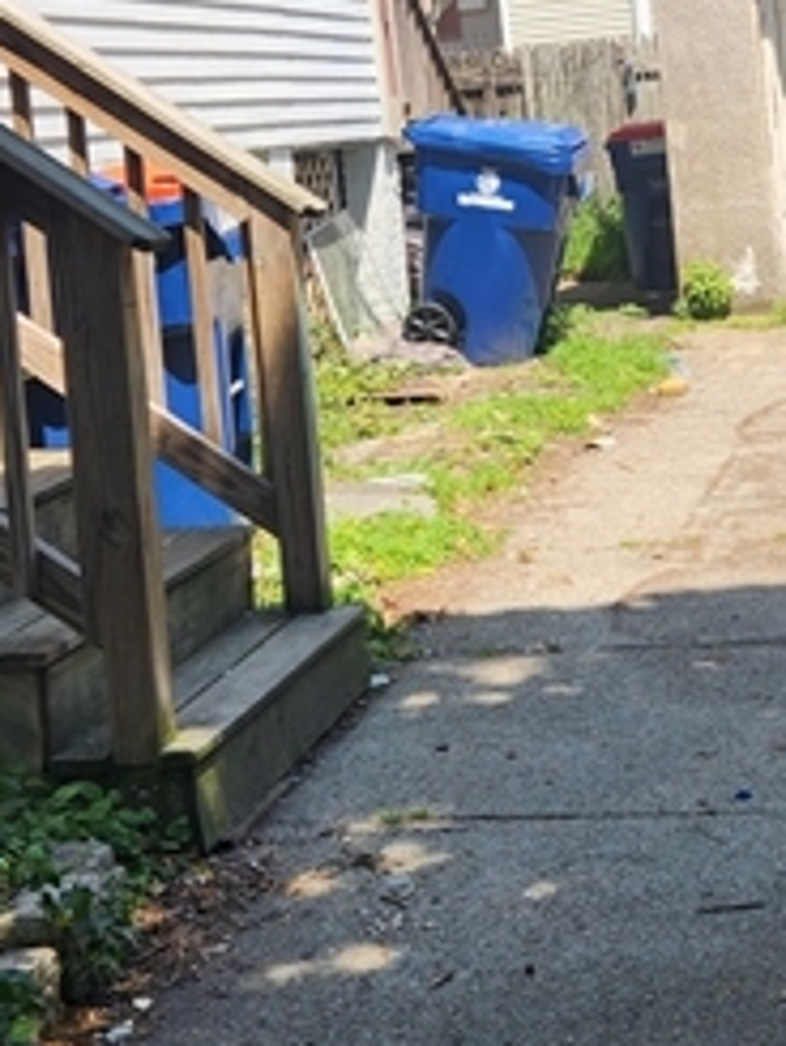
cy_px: 222
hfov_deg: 20.1
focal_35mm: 72
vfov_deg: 26.6
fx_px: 2178
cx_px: 701
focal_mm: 5.4
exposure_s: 1/1205
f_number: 1.8
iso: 20
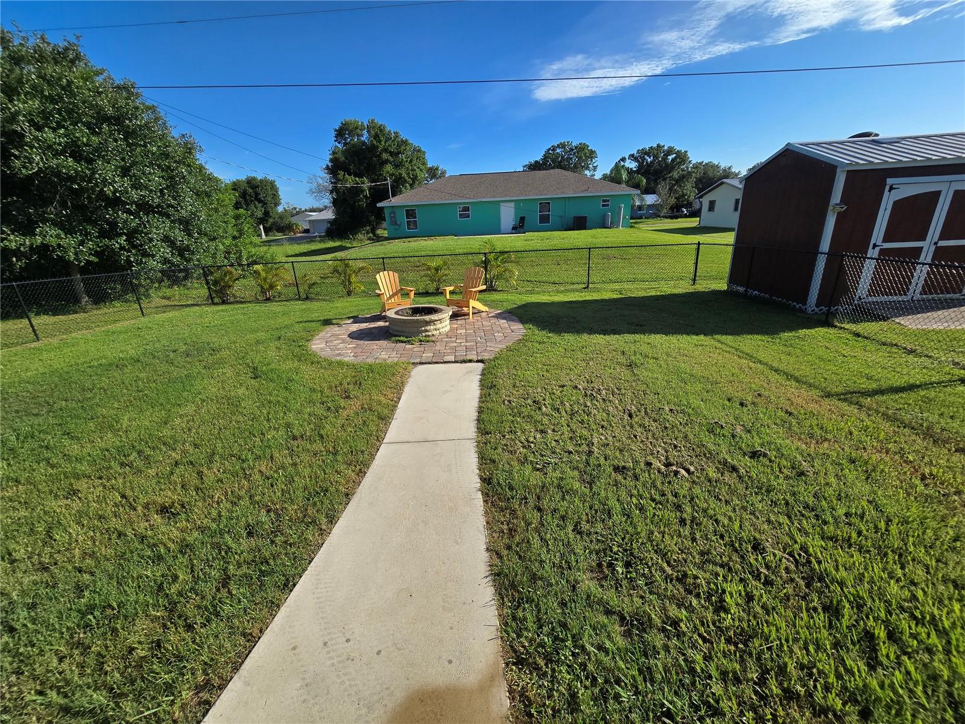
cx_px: 482
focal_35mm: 13
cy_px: 362
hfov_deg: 106.2
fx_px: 362
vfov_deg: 89.9
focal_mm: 2.2
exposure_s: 1/2289
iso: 50
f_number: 2.2
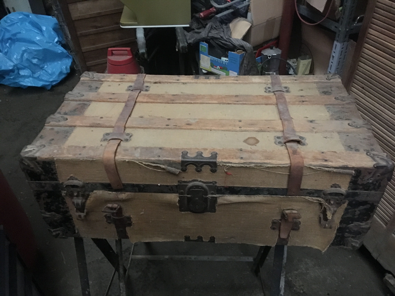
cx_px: 198
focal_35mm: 29
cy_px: 148
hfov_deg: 61.7
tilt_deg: -36.6
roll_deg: -0.9
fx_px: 331
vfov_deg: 48.2
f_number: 2.2
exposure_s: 1/17
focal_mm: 4.15
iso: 800
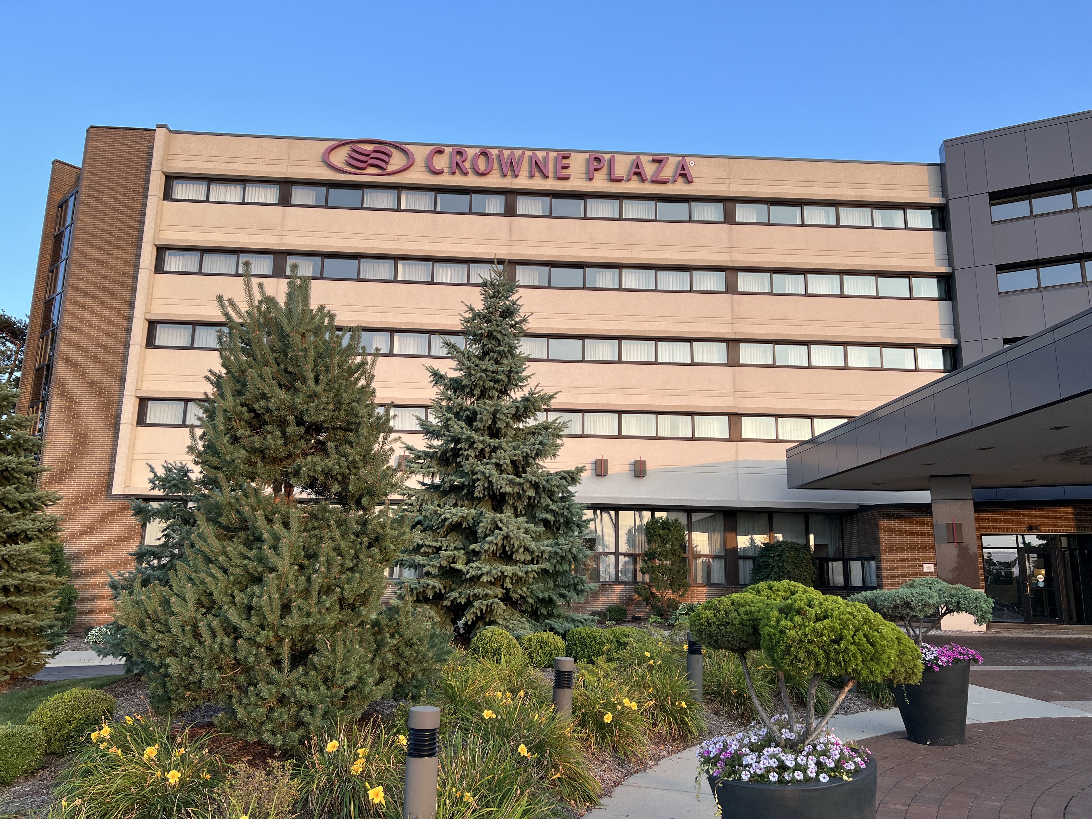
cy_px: 410
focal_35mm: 26
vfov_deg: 53.1
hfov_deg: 67.3
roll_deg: -0.7
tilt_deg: +11.8
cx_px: 546
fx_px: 820
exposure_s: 1/509
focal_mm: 5.7
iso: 50
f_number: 1.5
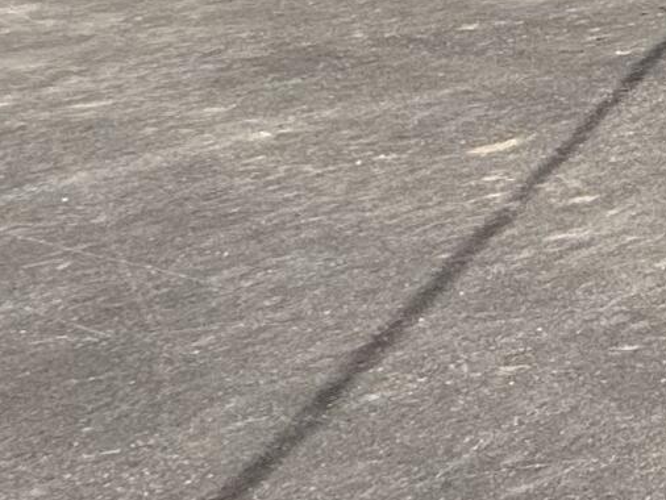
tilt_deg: +0.9
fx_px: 1598
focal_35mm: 83
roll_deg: -0.4
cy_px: -400
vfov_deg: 15.3
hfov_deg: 12.3
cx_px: 1901
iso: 50
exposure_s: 1/2237
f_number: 2.2
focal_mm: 2.22
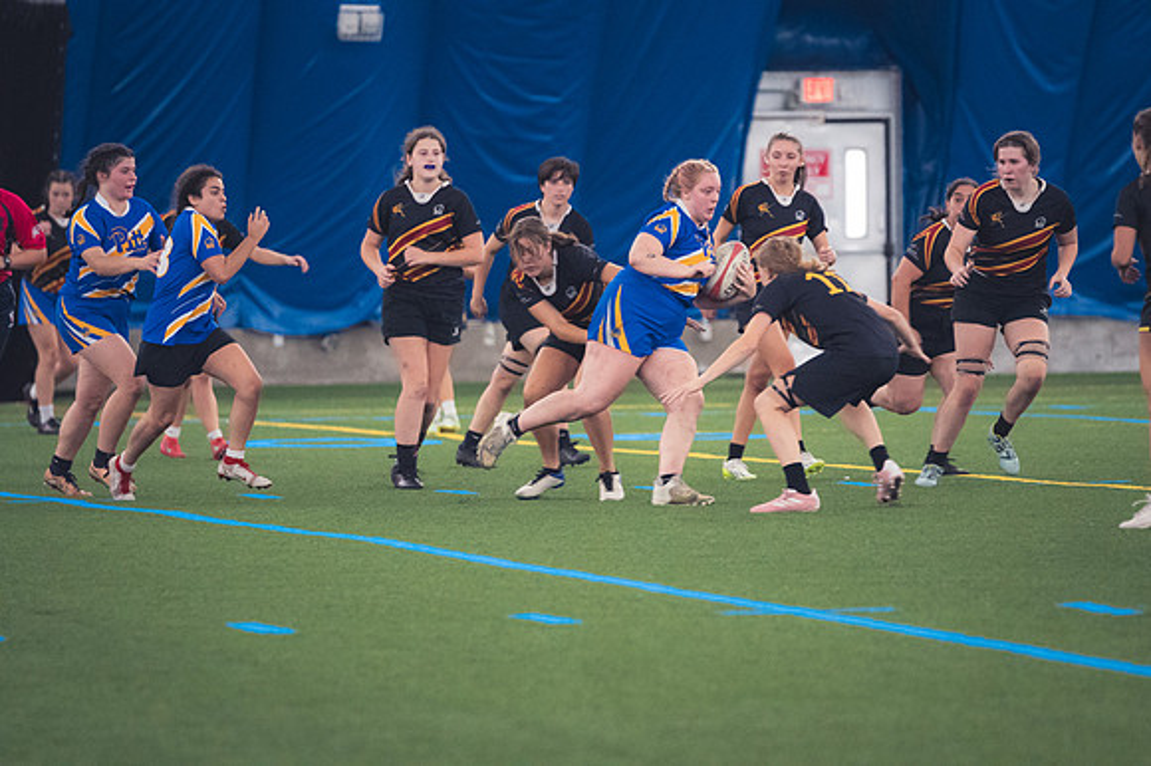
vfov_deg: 4.6
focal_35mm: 300
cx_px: 576
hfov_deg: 6.9
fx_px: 9586
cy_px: 383
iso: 4500
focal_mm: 200
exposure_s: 1/320
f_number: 2.8
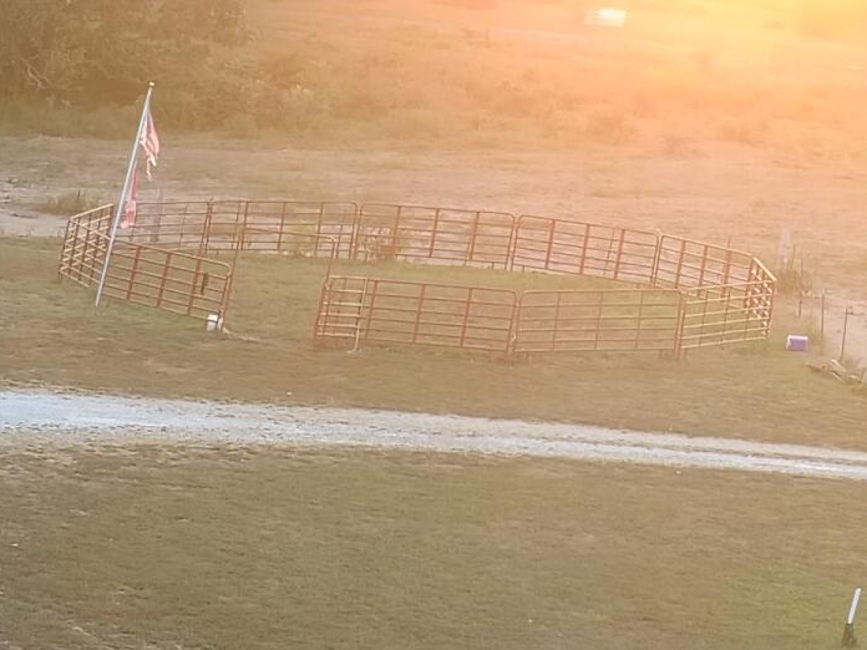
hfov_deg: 15.1
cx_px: -716
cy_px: 803
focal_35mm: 112
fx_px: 2805
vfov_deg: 12.9
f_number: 1.8
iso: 100
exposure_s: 1/50
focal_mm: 4.74
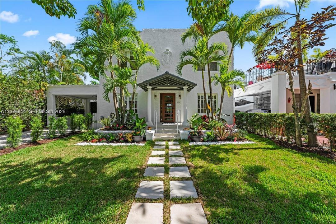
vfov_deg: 90.0
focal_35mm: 12
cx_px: 168
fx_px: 112
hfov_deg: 112.6
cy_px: 112
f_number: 7.1
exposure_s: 1/320
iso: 200
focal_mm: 12
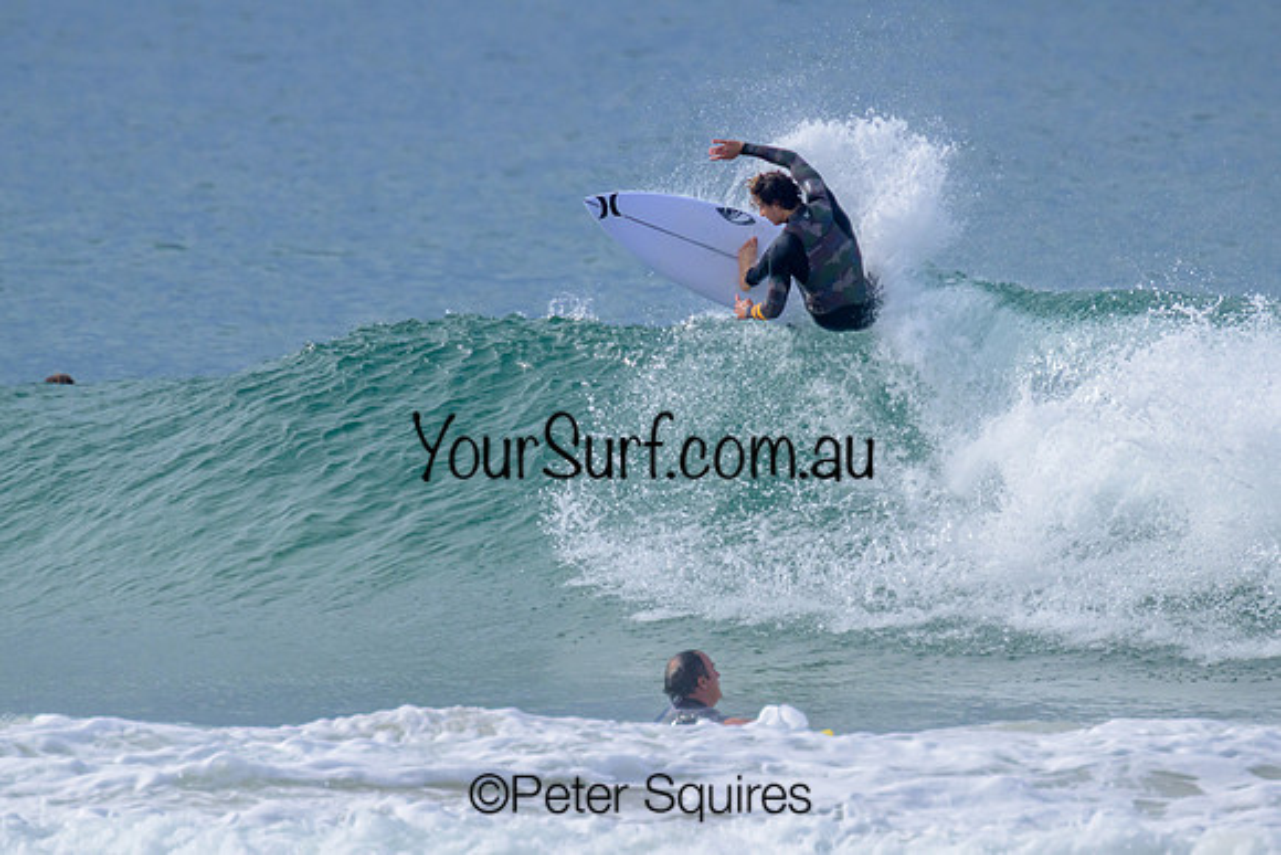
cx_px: 699
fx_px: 39068
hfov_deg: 1.9
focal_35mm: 1098
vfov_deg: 1.3
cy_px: 333
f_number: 11
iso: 900
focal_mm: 800
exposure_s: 1/2000
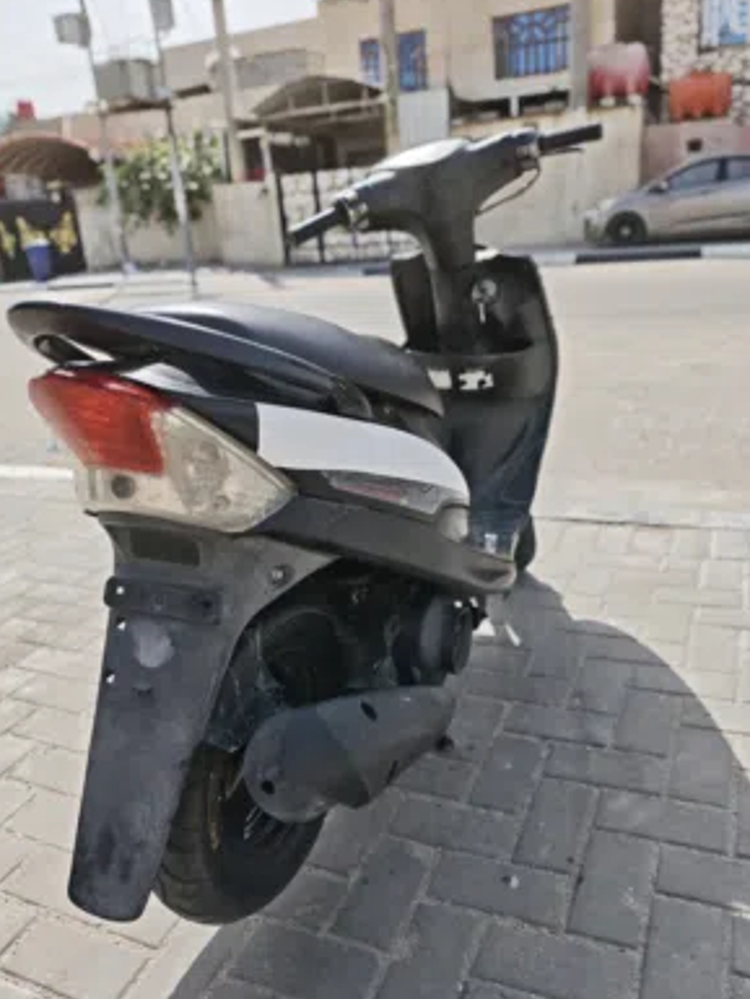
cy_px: 501
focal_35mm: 27
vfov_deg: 65.3
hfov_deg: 51.4
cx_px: 374
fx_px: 780
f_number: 1.5
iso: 50
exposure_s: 1/5218
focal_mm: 4.94
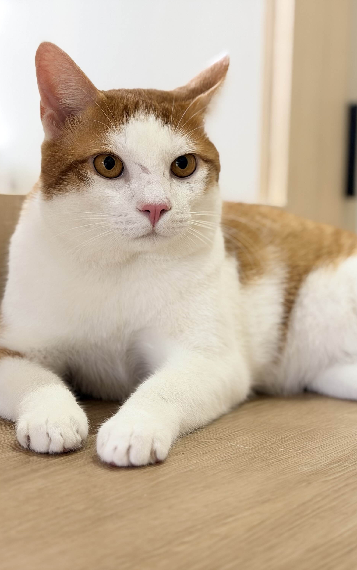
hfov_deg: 19.0
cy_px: 285
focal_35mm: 68
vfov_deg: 30.2
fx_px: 1058
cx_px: 268
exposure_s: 1/60
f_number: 1.78
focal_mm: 6.76
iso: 160
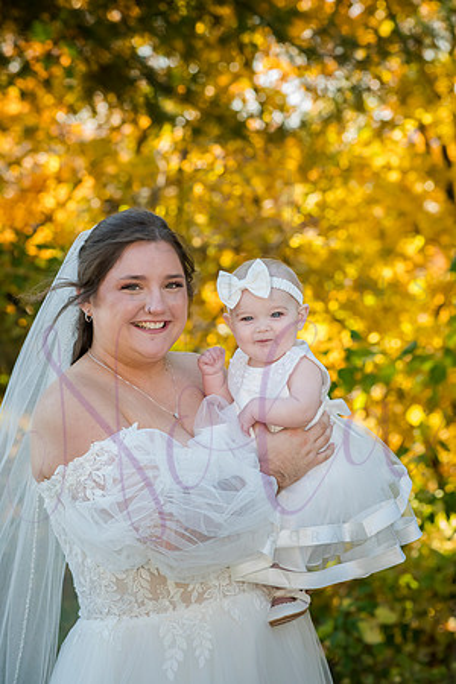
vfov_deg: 18.3
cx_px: 228
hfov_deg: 12.2
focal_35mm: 112
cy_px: 342
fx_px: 2128
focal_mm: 112
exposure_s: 1/320
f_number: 6.3
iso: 800
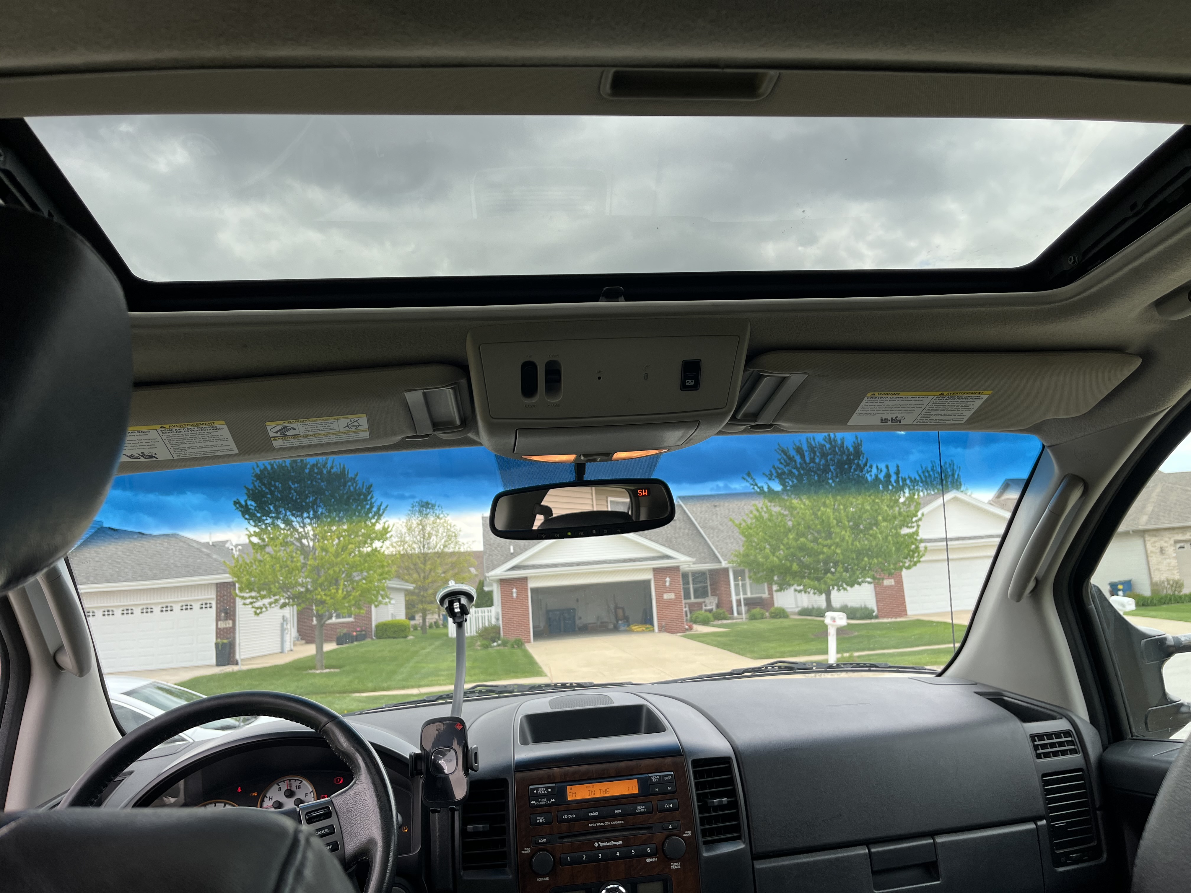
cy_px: 446
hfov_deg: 67.3
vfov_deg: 53.1
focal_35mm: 26
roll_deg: +4.3
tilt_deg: +9.1
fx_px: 895
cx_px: 596
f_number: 1.6
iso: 50
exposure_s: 1/537
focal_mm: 5.1
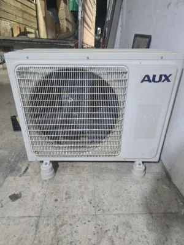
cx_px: 92
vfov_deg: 73.9
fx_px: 163
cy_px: 122
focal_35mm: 23
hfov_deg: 58.9
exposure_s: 1/100
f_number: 1.7
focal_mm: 6.3
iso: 1000
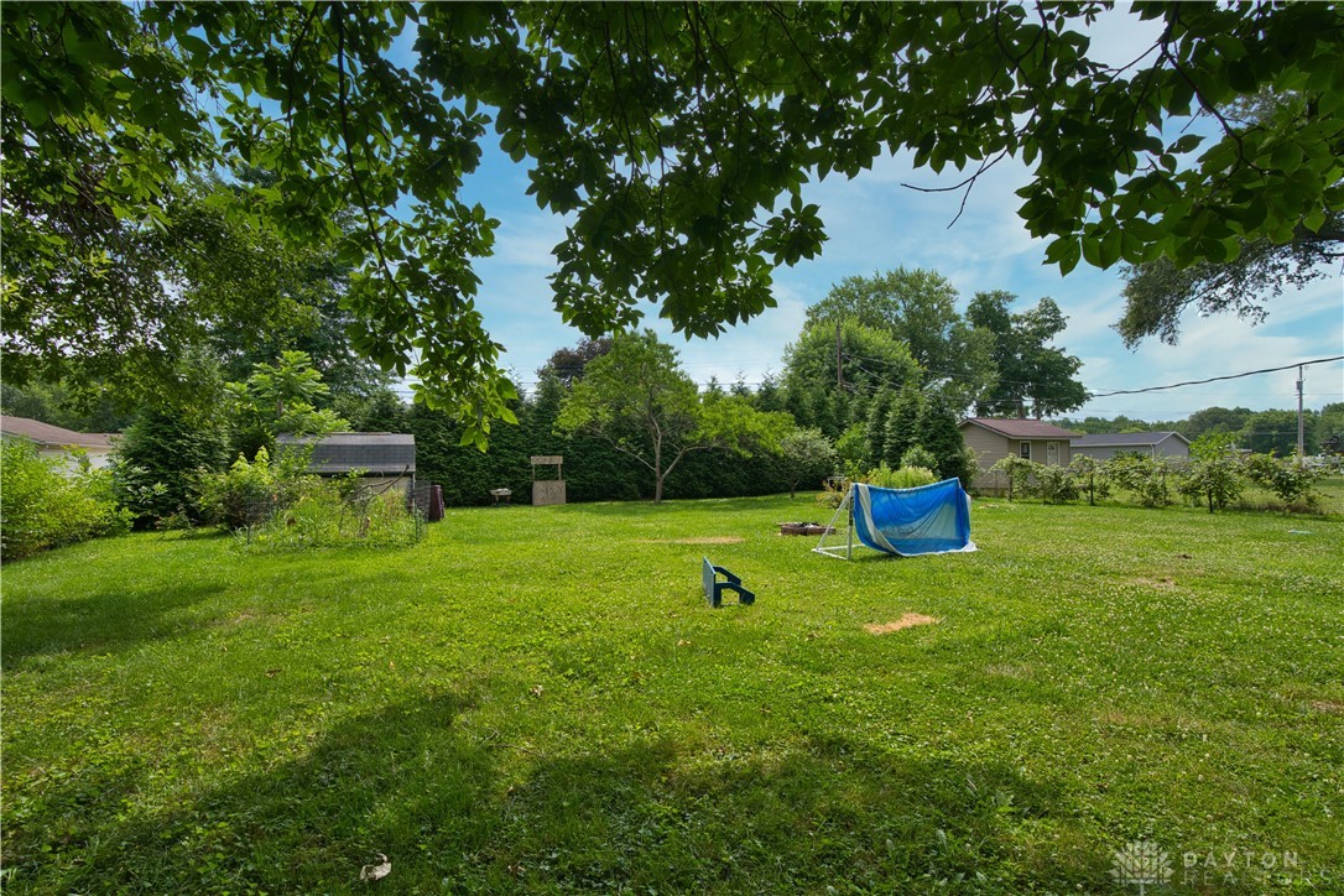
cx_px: 672
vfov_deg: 73.7
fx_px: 597
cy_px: 448
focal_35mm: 16
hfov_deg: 96.7
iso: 100
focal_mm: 16
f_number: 10
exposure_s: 1/80
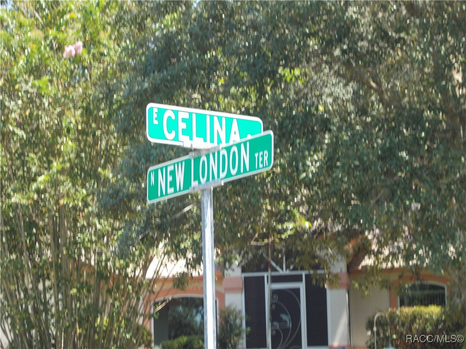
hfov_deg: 15.2
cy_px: 174
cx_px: 233
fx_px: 1750
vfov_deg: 11.4
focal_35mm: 130
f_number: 6.5
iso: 100
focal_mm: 23
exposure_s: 1/60
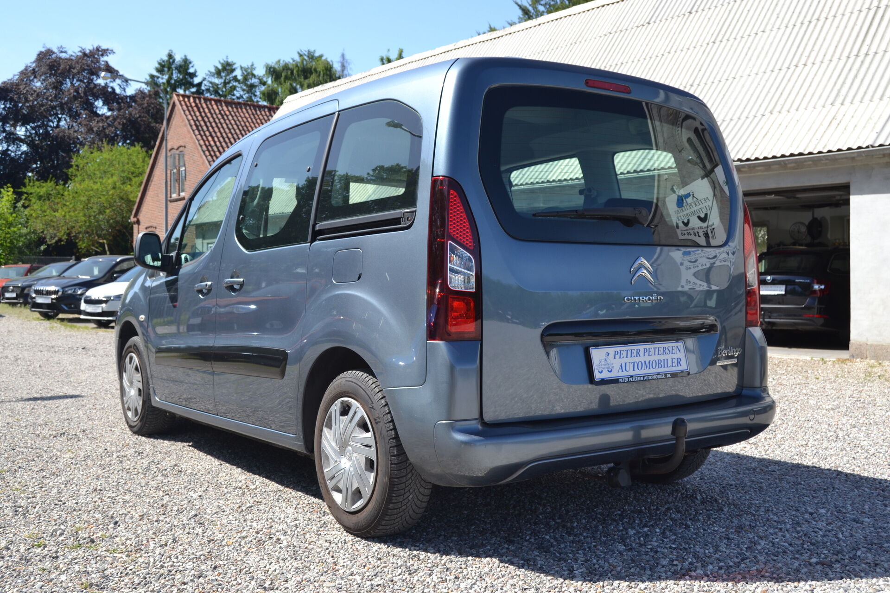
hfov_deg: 53.1
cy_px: 296
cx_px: 445
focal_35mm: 36
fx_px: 890
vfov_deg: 36.9
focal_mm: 24
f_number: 7.1
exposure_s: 1/200
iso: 100
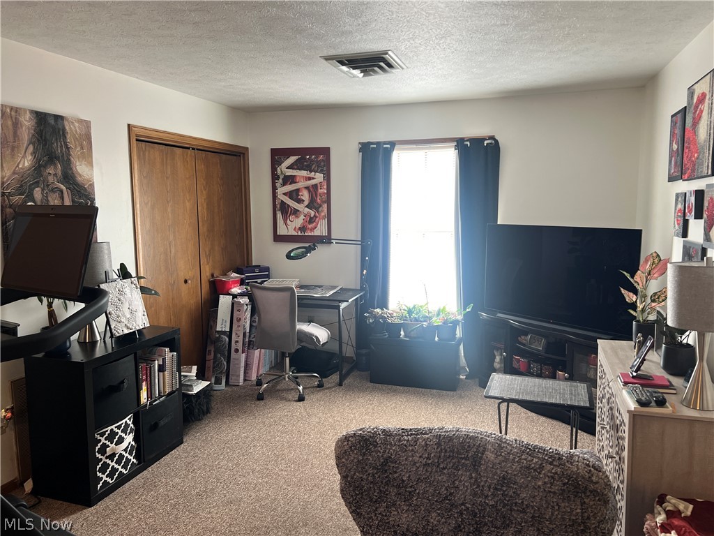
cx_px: 357
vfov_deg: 53.1
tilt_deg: -8.0
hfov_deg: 67.3
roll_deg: +0.7
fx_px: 536
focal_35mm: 26
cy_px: 268
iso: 80
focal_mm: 5.7
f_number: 1.5
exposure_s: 1/60
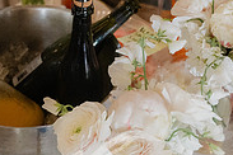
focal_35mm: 95
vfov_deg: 14.4
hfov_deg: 21.3
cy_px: 63
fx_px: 615
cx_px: 59
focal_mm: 30
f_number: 2.8
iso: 7200
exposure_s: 1/800
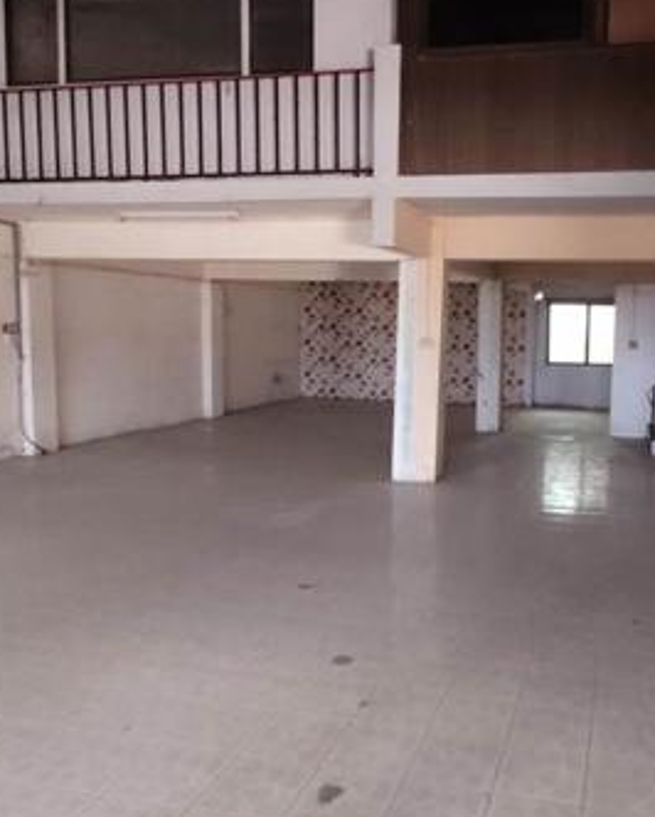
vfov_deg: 57.1
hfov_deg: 45.7
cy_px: 395
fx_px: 750
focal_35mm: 31
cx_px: 480
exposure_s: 1/20
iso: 637
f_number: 2.2
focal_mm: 1.67
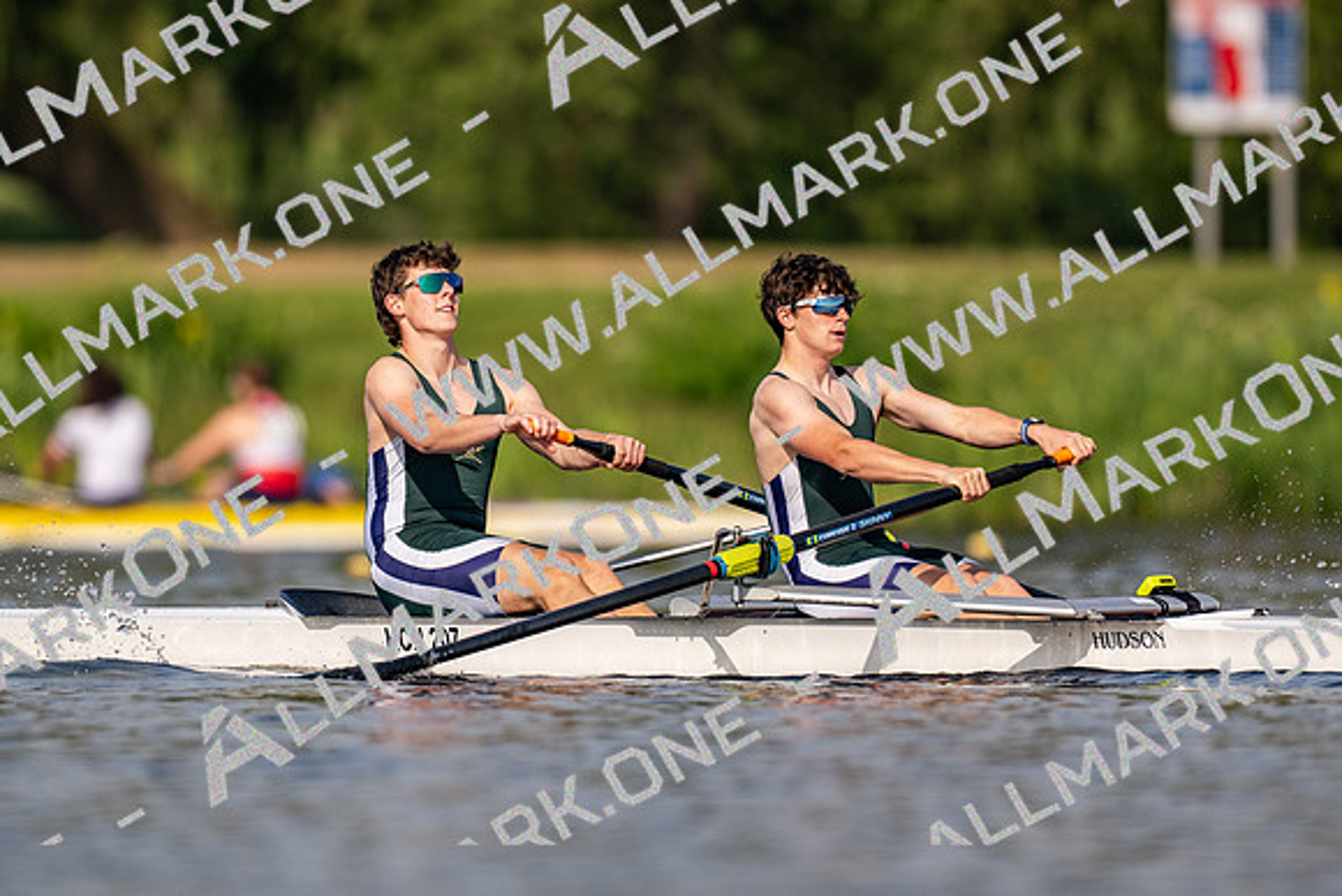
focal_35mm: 900
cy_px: 448
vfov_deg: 1.5
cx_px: 671
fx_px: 33574
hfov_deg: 2.3
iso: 220
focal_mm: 600
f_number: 4
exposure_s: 1/2500
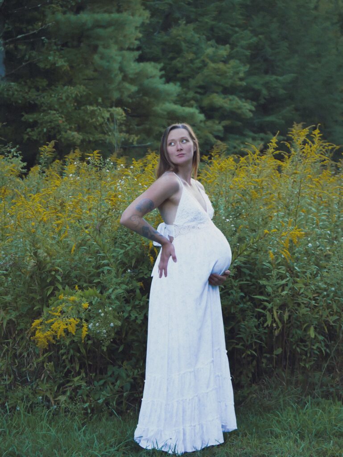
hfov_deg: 16.4
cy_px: 228
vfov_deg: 21.8
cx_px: 172
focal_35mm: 90
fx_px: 1188
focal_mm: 45
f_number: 4
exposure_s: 1/100
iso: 250
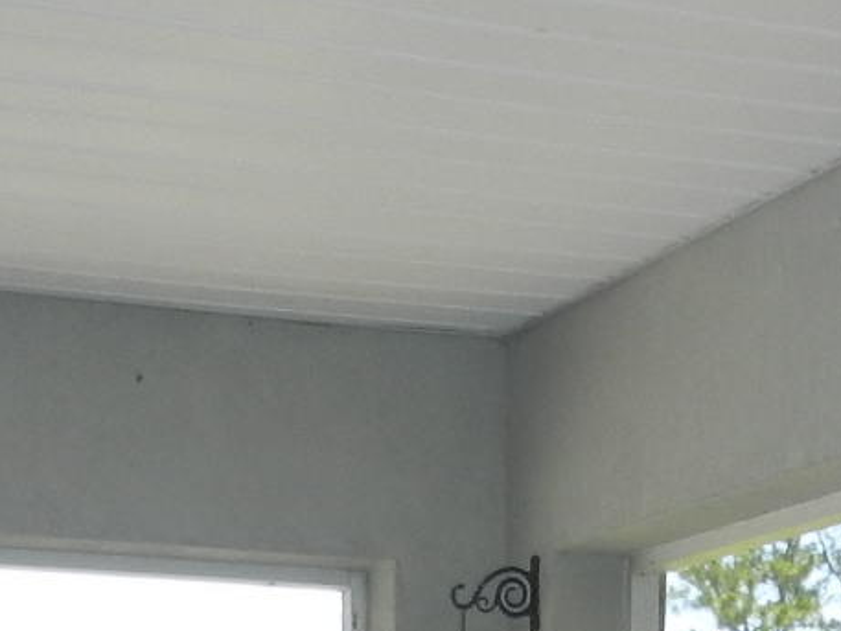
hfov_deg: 17.5
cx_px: 528
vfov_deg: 11.9
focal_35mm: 112
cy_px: 1247
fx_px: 2722
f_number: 3.5
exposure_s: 1/320
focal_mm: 4.5
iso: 160
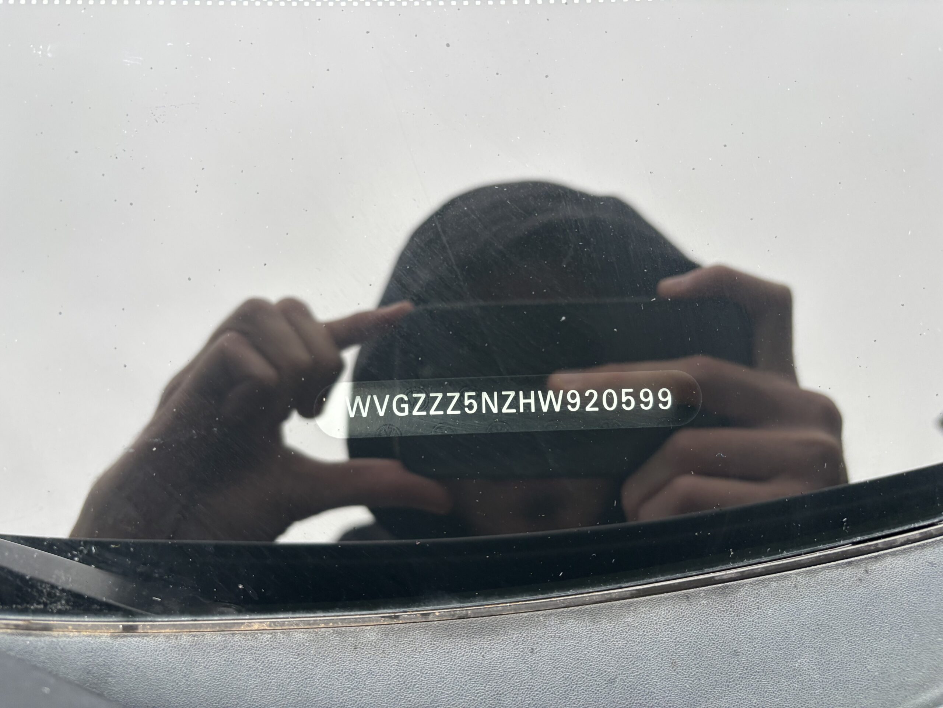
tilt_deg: -48.5
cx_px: 472
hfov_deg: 67.3
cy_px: 354
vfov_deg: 53.1
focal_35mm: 26
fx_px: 708
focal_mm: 5.96
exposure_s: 1/73
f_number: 1.6
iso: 125
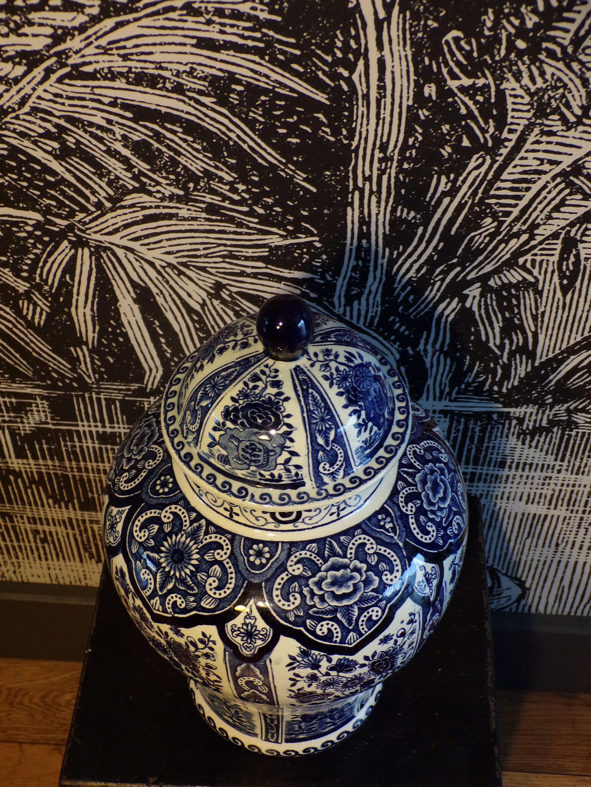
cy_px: 398
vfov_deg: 43.8
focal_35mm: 43
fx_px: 979
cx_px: 298
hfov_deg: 33.6
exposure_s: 1/20
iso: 200
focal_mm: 7.6
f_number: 3.4
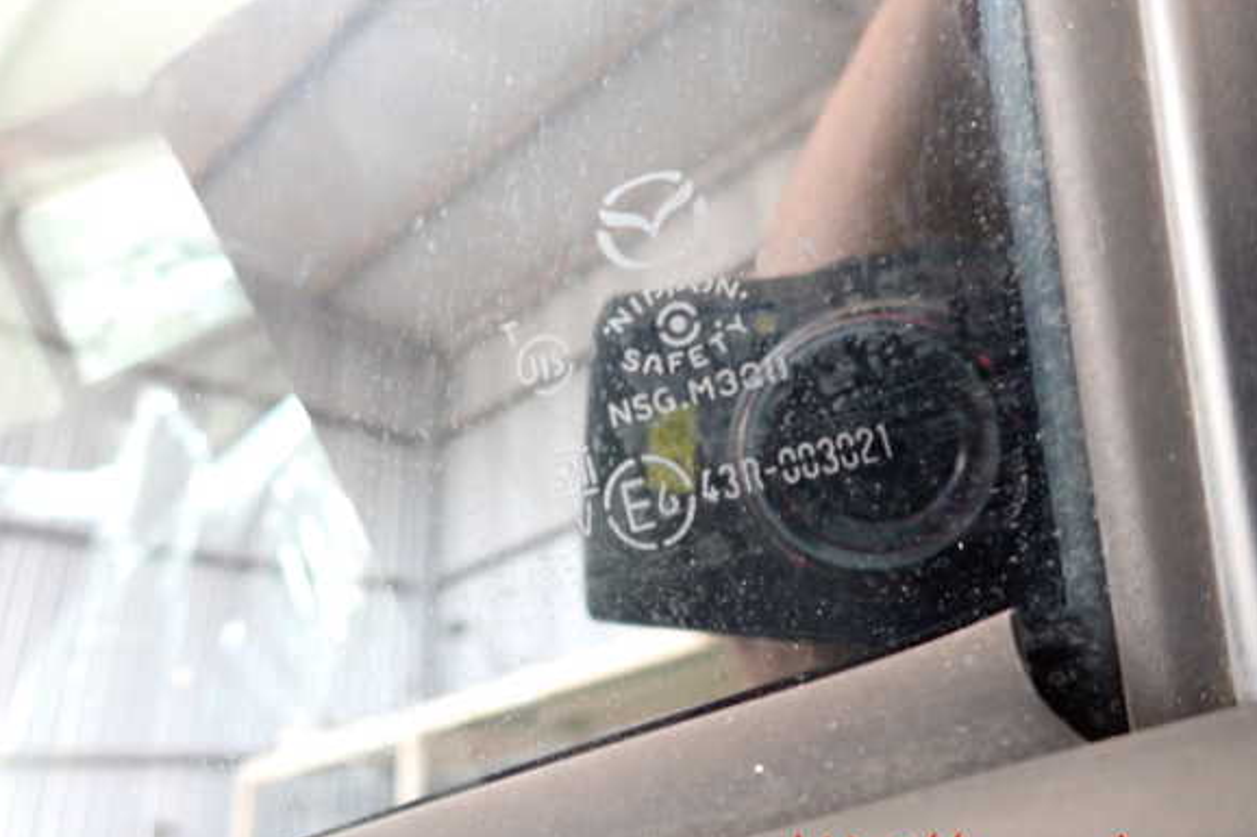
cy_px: 396
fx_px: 942
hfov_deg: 67.4
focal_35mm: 27
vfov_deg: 47.9
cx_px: 633
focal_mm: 4.5
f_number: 2
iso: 500
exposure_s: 1/30
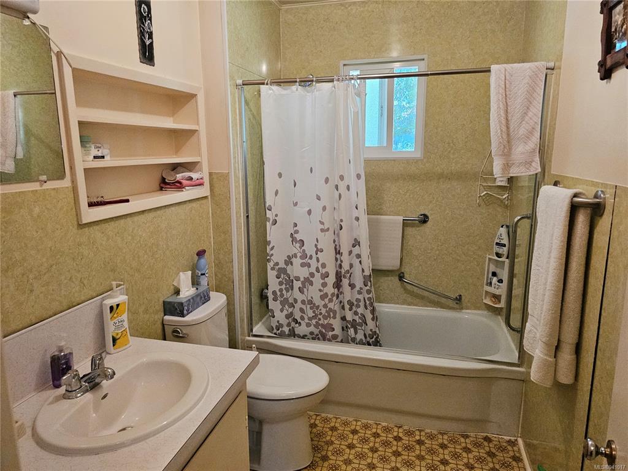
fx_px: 417
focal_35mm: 23
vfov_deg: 58.9
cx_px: 314
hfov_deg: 73.9
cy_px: 236
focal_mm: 6.3
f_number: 1.7
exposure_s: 1/120
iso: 500
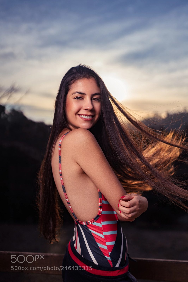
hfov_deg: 37.9
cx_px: 94
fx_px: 274
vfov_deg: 54.4
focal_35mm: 35
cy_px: 141
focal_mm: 35
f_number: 2
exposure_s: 1/8000
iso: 200
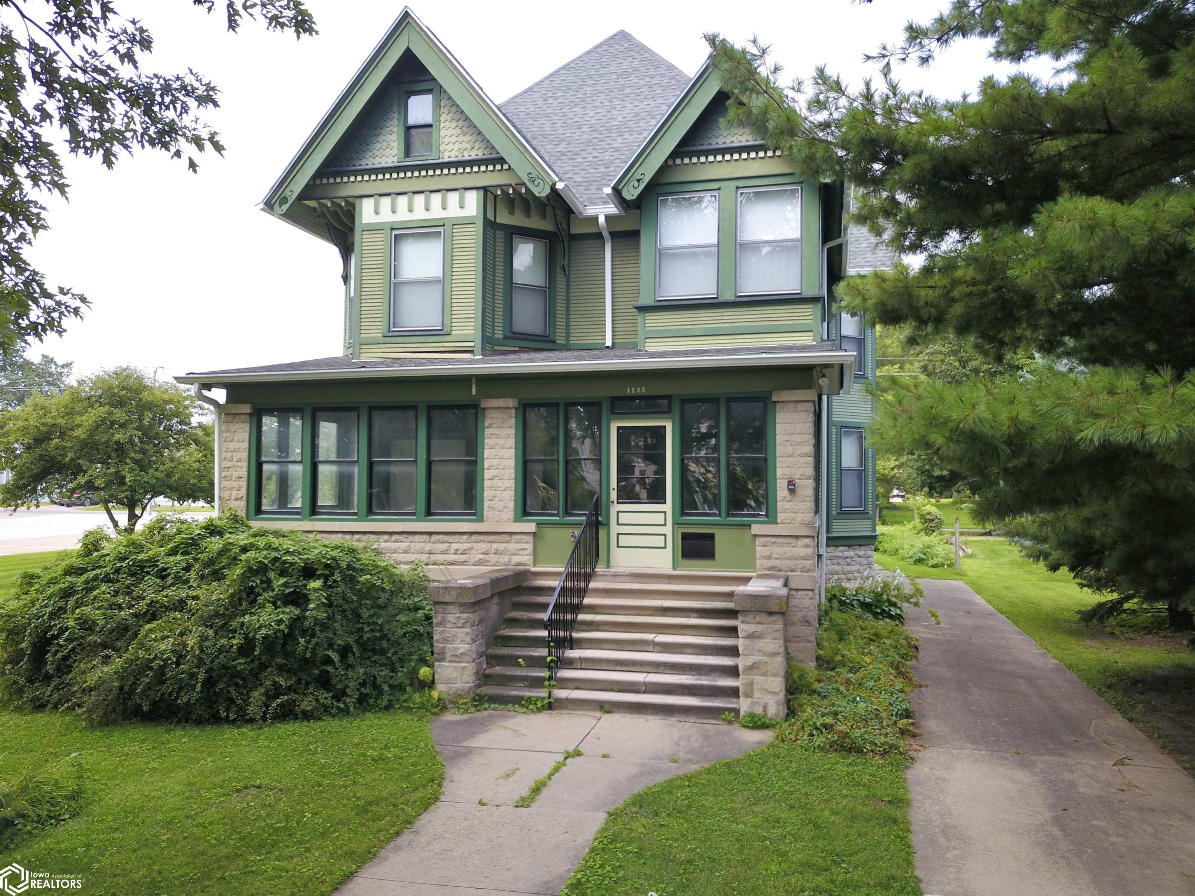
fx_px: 898
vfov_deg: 53.1
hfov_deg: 67.3
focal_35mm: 26
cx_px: 598
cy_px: 448
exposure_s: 1/334
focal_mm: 4.7
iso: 100
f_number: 2.2
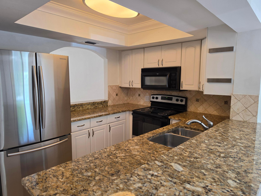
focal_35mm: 23
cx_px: 130
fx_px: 173
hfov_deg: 73.9
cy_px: 98
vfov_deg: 58.9
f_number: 1.4
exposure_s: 1/120
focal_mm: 6.5
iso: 80
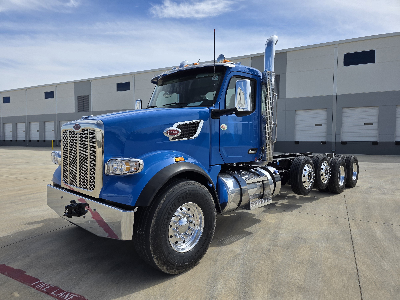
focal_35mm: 23
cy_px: 150
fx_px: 266
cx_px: 200
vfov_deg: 58.9
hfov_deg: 73.9
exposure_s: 1/7944
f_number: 1.7
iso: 80
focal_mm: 6.3
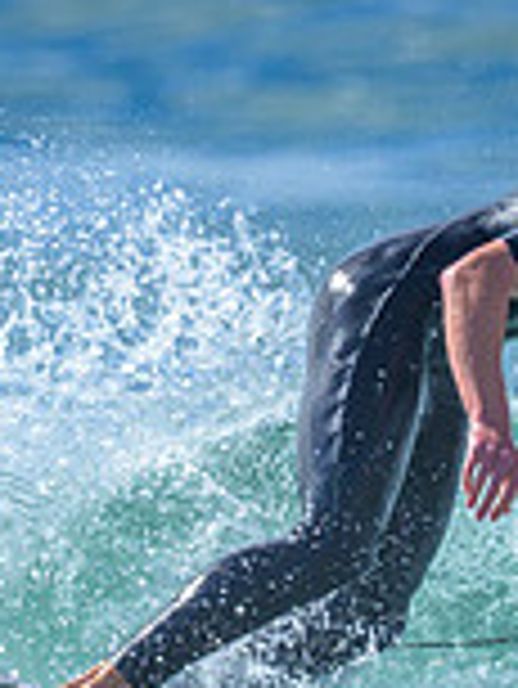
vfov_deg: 0.5
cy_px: 629
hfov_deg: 0.4
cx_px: 318
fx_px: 79658
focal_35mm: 3998
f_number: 6.3
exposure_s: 1/2000
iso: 220
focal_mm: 800
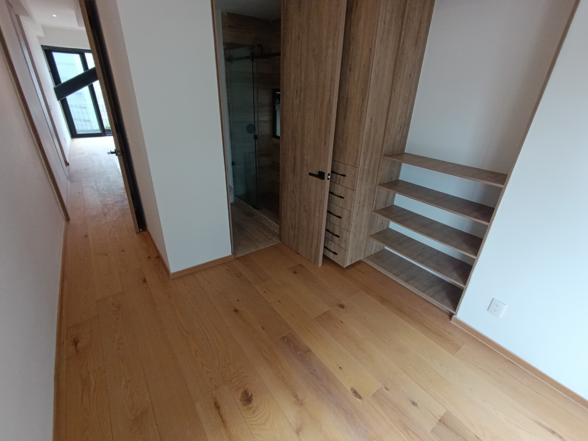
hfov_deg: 94.5
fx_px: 272
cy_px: 220
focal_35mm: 16
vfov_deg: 78.1
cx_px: 294
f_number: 2.2
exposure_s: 1/120
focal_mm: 1.65
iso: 200
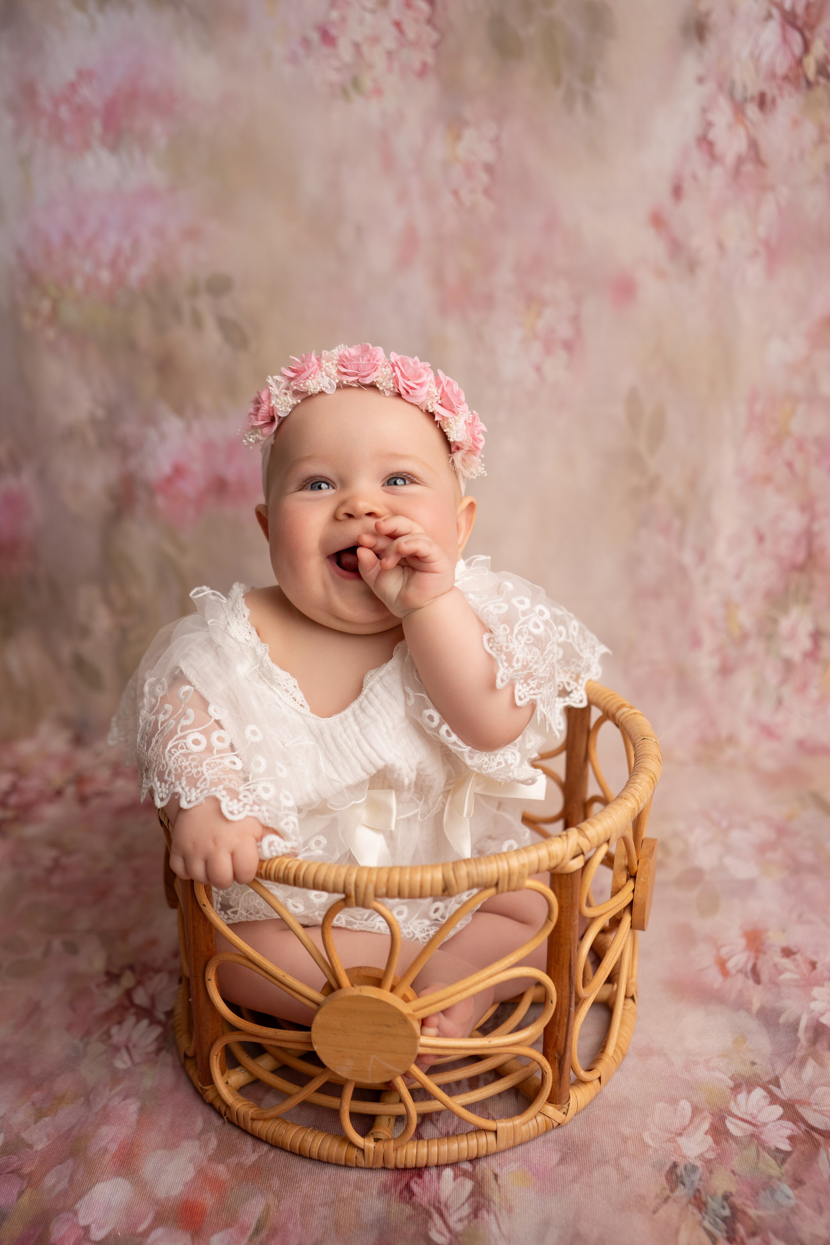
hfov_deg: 35.9
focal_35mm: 37
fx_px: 1279
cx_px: 402
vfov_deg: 51.9
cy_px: 619
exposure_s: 1/160
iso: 100
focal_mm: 35
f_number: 2.2
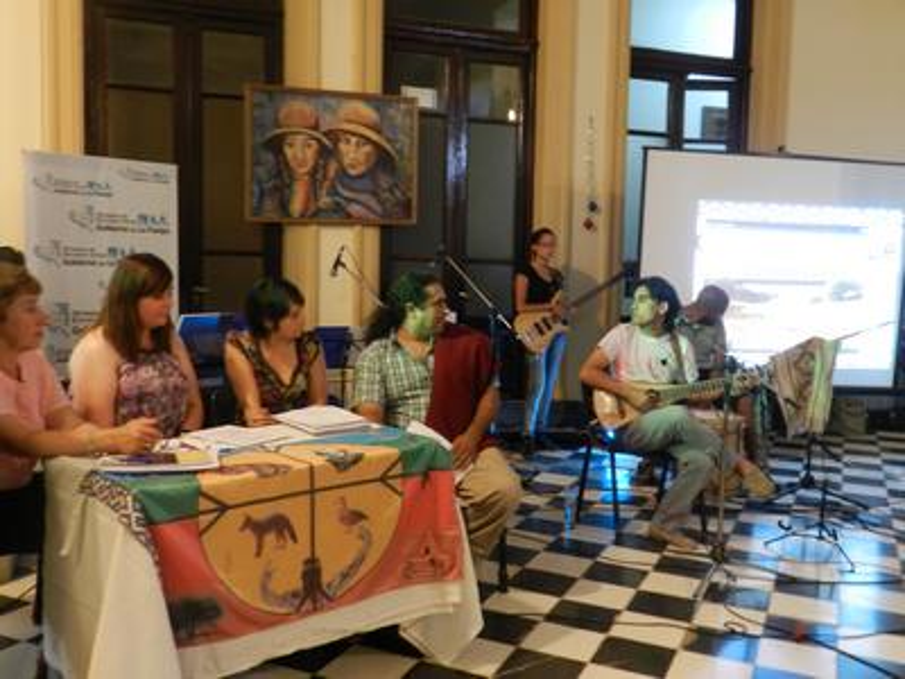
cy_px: 340
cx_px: 452
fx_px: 837
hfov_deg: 56.8
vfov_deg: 44.2
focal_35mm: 32
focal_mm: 5.6
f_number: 3.7
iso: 400
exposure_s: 1/5
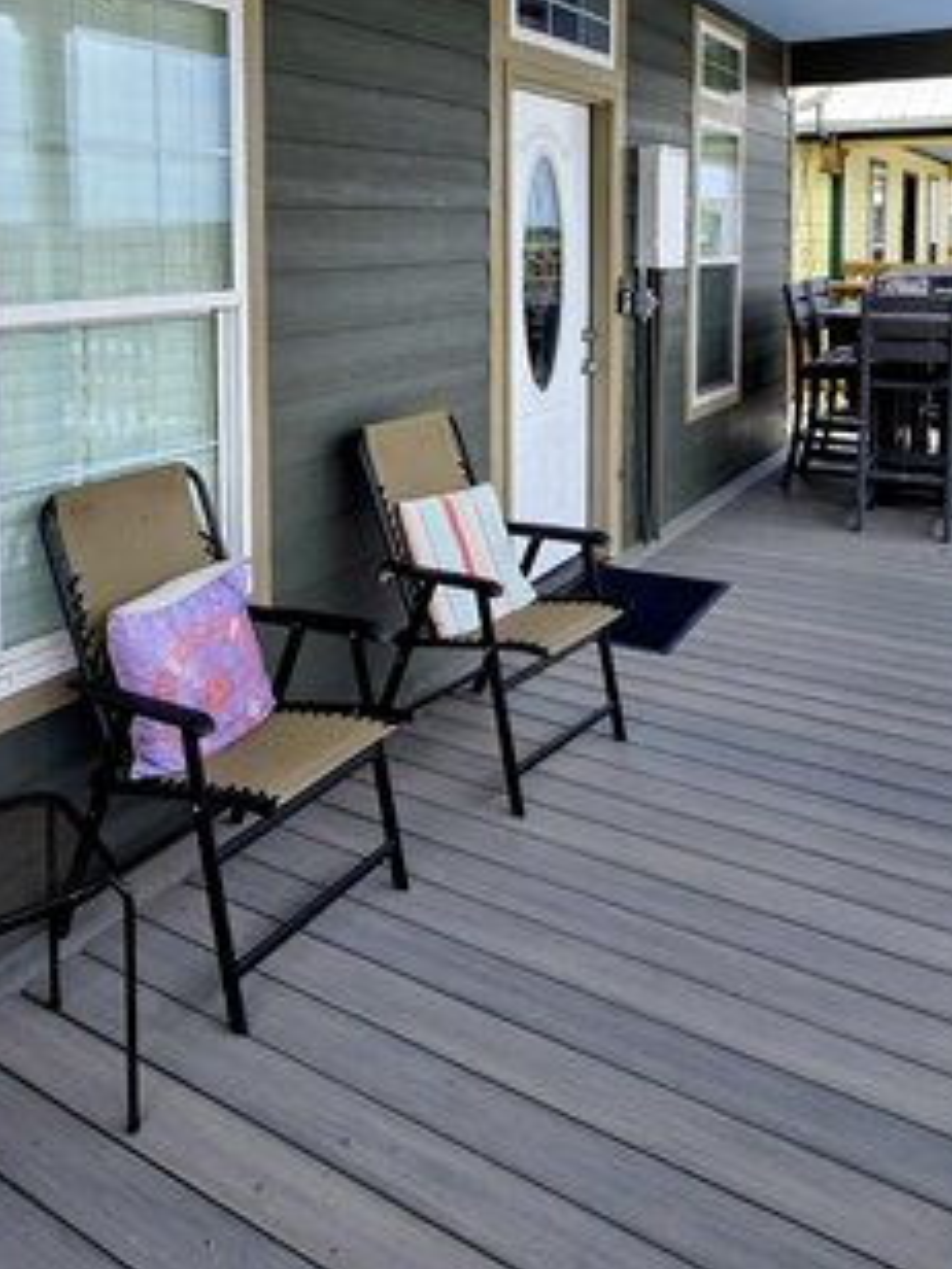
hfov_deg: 51.4
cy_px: 317
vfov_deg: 61.6
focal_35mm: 27
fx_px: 990
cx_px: 482
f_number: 2.2
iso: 50
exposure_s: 1/1328
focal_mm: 2.2
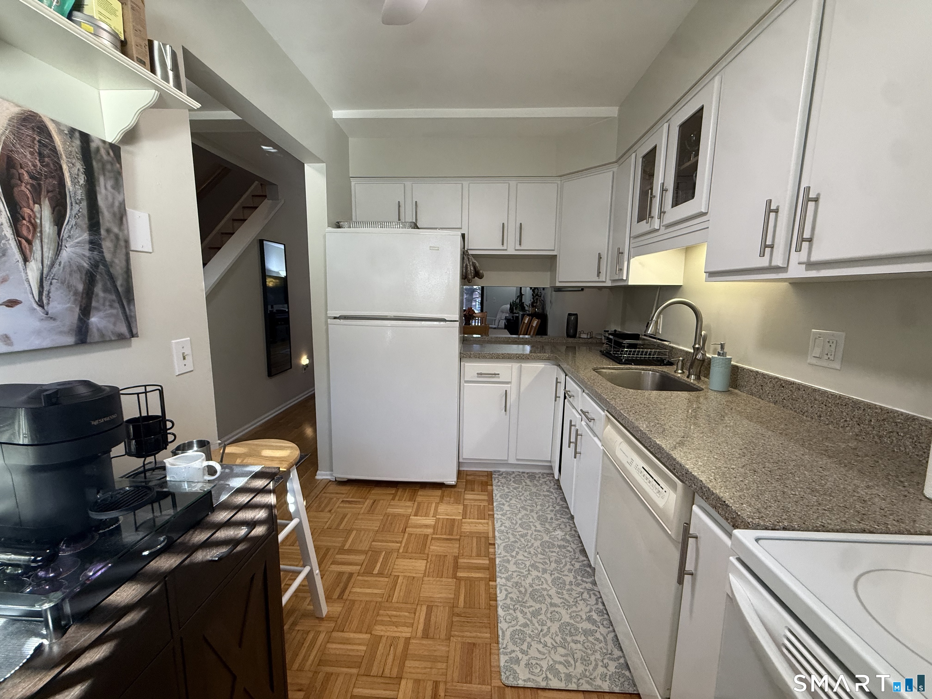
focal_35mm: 14
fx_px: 377
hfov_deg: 102.1
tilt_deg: -7.6
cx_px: 466
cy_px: 350
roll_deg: -1.4
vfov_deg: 85.7
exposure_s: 1/120
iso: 250
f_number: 2.2
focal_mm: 2.22
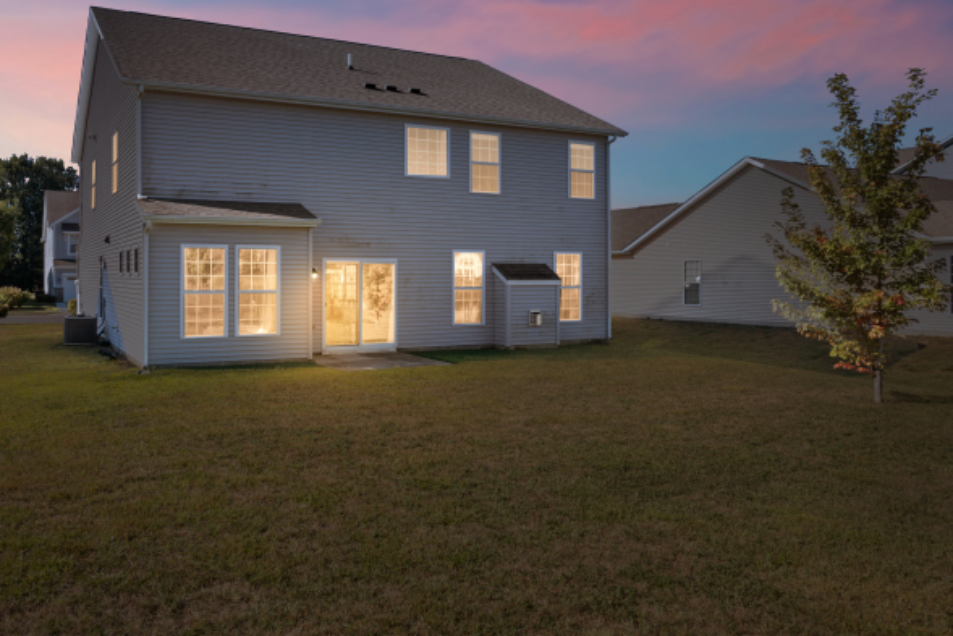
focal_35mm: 28
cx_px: 408
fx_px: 741
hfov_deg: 65.1
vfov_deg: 46.0
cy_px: 233
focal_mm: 8.38
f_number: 2.8
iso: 130
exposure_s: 1/640
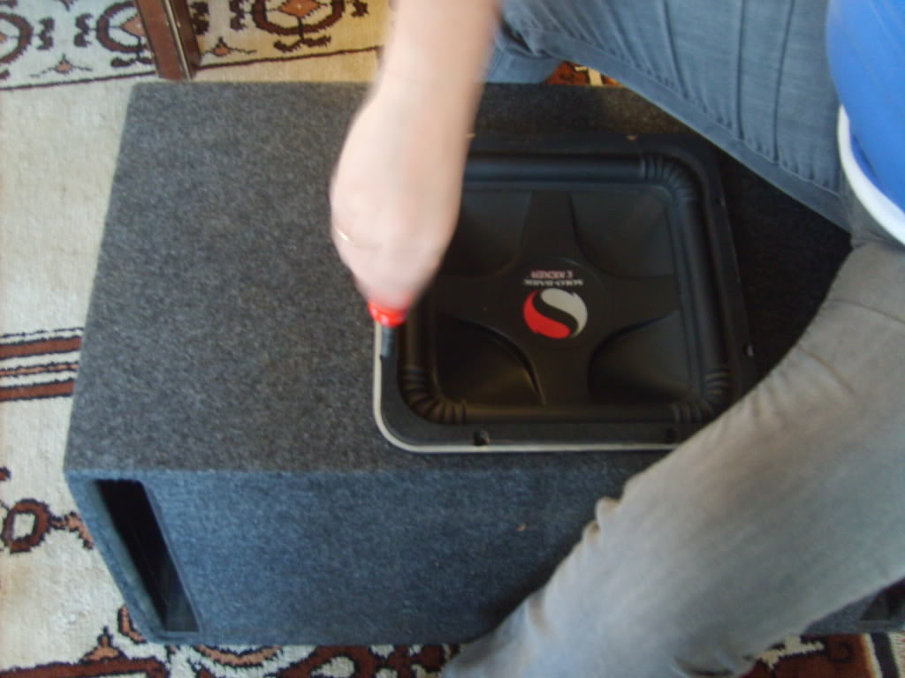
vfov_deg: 40.7
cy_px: 339
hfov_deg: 52.6
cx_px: 452
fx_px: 915
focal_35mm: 35
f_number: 2.8
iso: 140
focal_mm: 5.8
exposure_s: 1/8
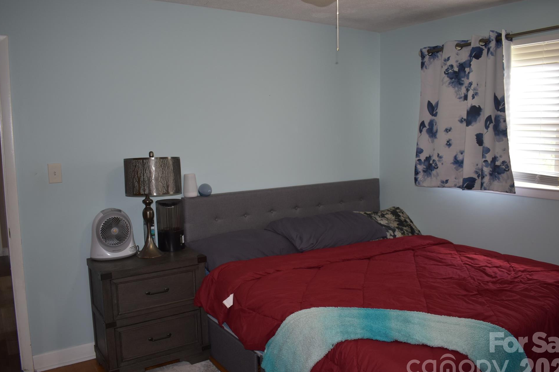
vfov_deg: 45.0
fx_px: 450
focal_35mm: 29
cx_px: 283
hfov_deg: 63.7
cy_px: 190
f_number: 3.5
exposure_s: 1/50
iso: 400
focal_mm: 18
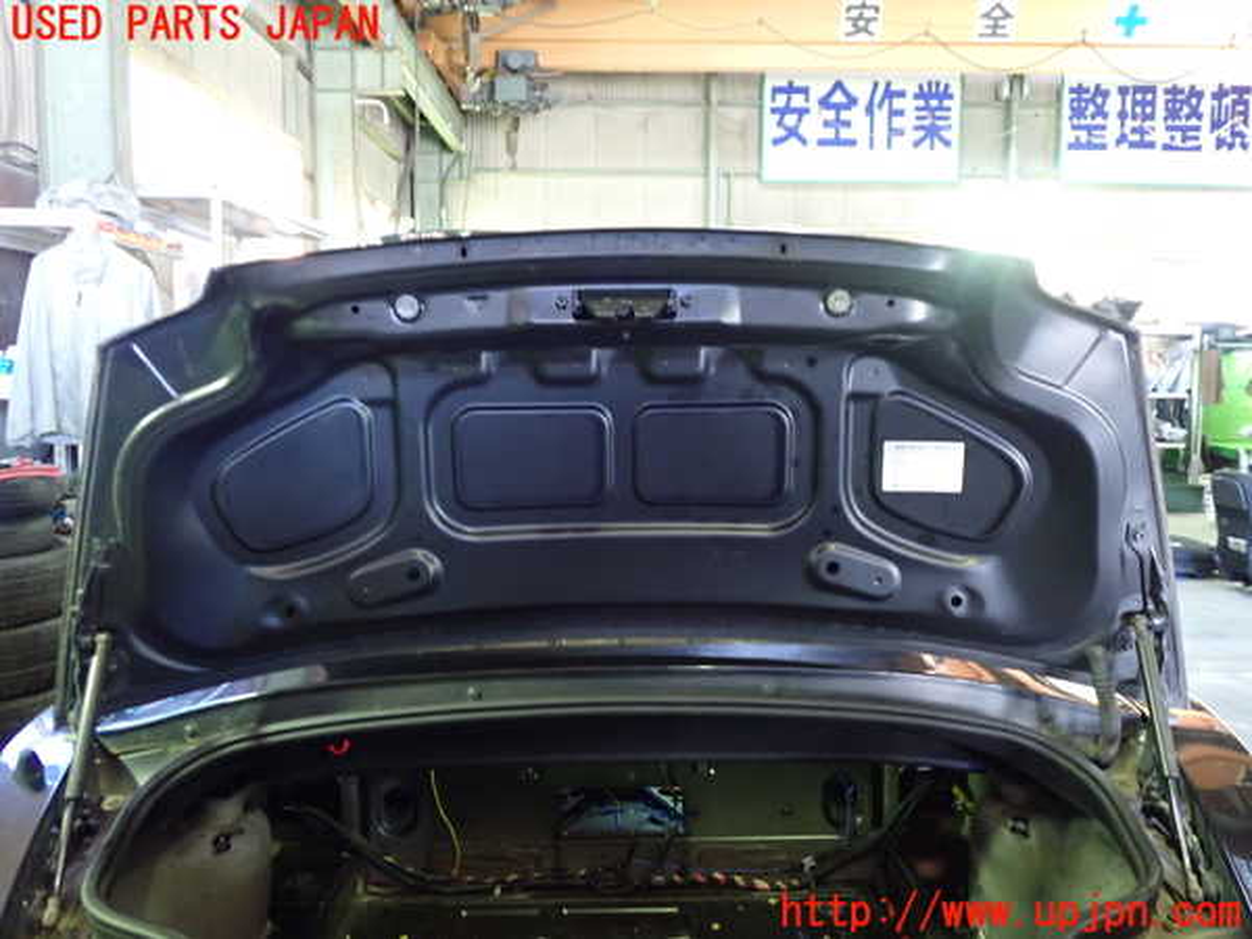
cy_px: 470
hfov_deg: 60.0
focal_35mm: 30
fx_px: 1085
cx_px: 626
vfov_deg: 46.8
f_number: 2.3
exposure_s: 1/25
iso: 800
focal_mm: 5.4
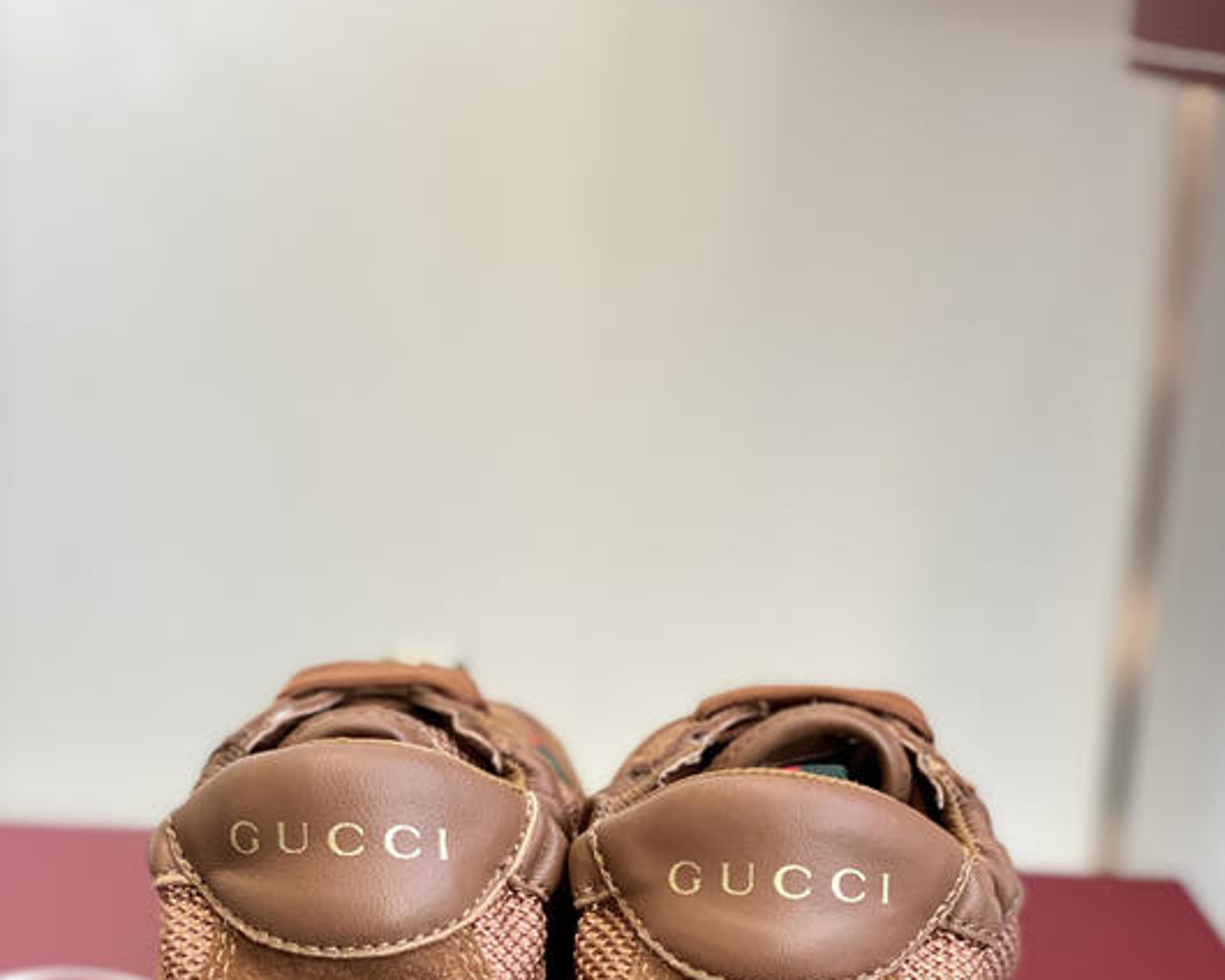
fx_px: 3009
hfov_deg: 23.0
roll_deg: -4.4
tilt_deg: -16.7
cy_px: 918
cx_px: 585
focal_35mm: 83
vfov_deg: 18.1
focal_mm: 6
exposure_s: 1/122
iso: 80
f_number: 2
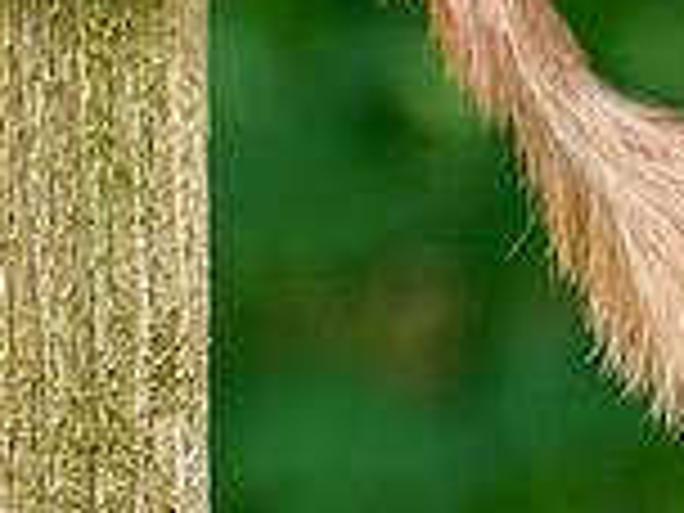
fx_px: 83425
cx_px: 1071
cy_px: -362
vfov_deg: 0.4
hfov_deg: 0.5
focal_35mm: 4222
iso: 320
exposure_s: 1/640
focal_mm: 300
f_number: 4.5
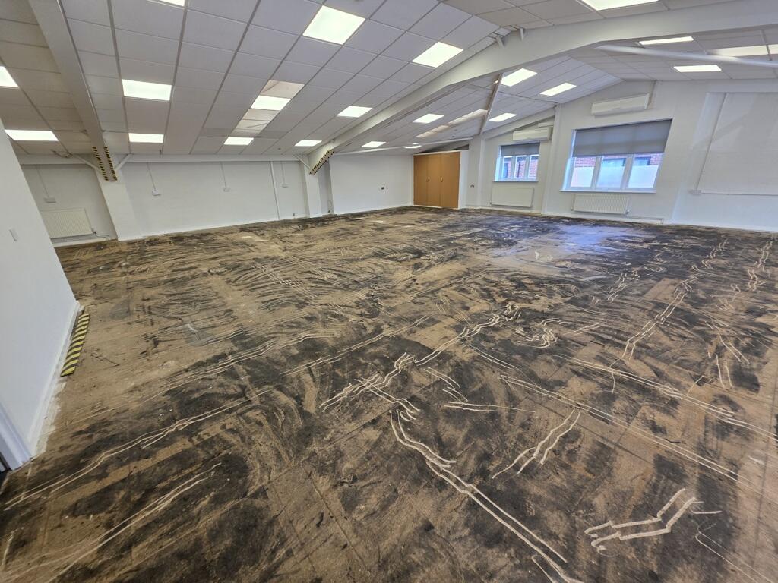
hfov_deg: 106.2
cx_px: 389
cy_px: 292
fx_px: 292
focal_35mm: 13
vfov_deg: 89.9
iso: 80
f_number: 1.9
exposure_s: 1/100
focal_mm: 2.2
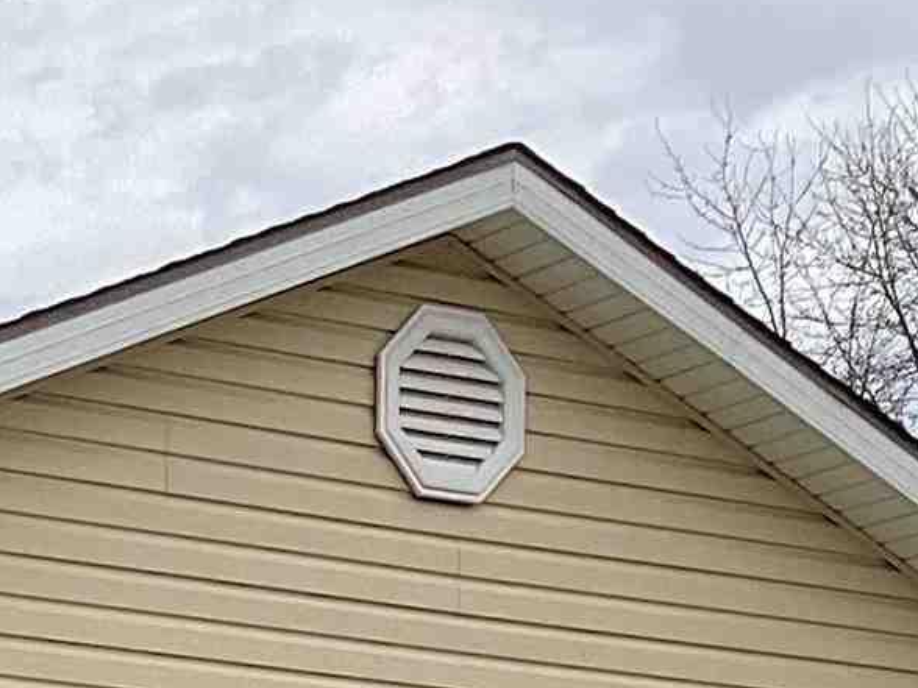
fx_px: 4296
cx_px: -451
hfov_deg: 11.7
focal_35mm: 162
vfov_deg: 8.4
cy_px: 1677
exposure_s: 1/926
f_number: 2.4
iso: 25
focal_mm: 3.3
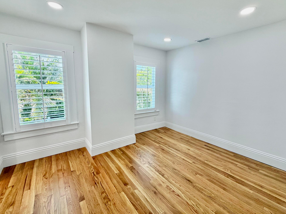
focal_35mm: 16
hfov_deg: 94.5
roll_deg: +0.5
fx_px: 132
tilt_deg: -6.8
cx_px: 148
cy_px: 100
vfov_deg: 78.0
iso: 80
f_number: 2.2
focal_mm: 2.22
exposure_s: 1/120
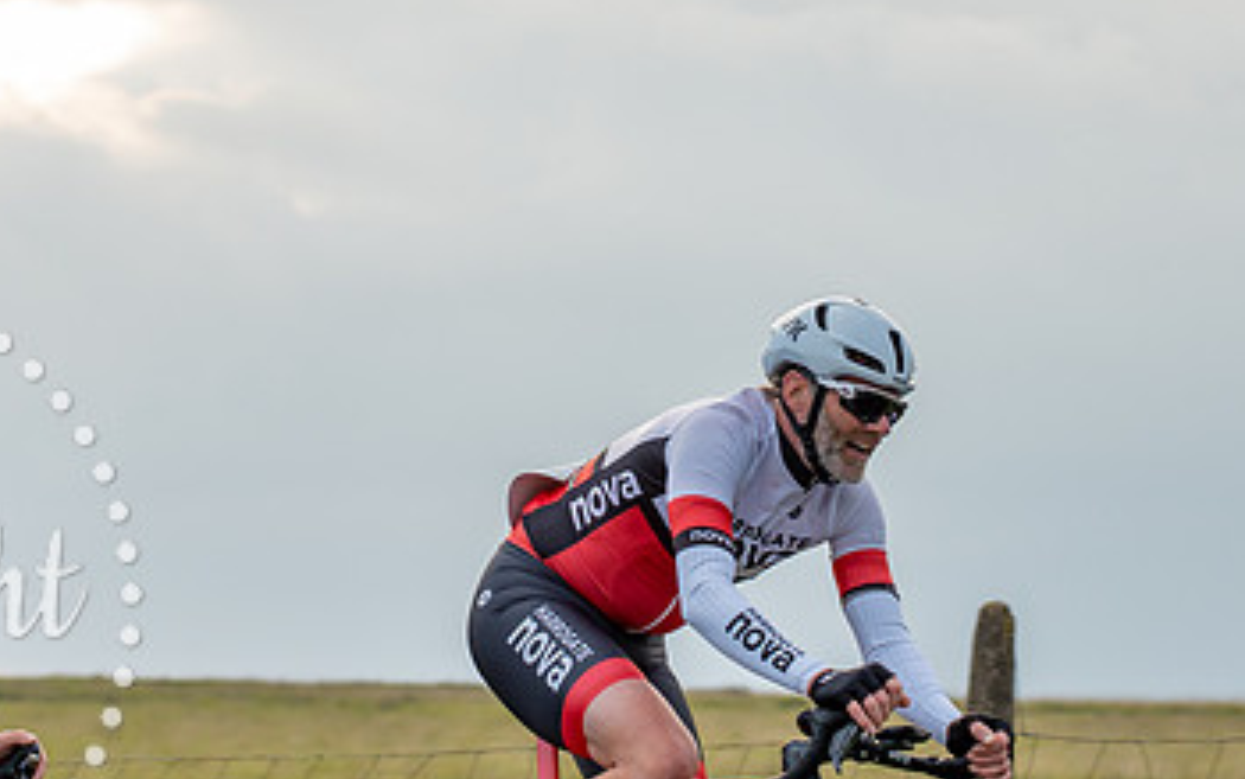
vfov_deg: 7.9
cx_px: 687
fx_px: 5668
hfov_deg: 12.5
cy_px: 199
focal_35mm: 167
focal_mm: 75
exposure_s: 1/1000
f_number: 4
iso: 400
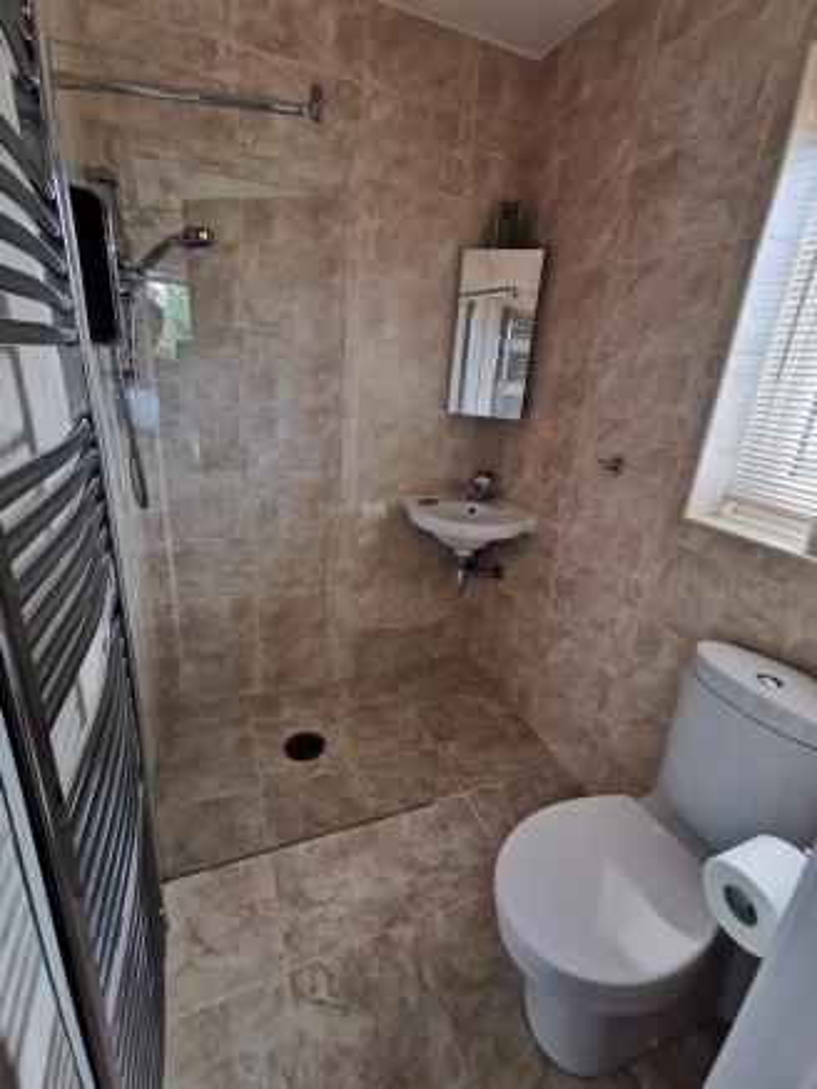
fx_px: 503
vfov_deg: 94.5
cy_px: 544
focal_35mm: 16
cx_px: 408
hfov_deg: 78.1
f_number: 2.2
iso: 200
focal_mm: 2.35
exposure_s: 1/50
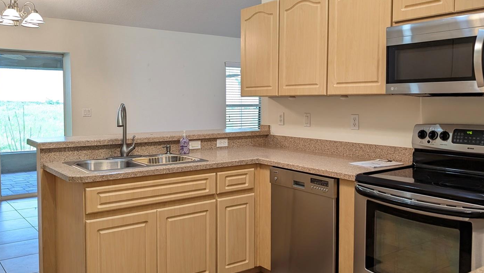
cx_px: 252
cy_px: 130
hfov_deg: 64.3
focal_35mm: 30
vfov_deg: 39.0
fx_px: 385
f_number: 1.68
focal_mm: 6.9
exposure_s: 1/120
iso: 208
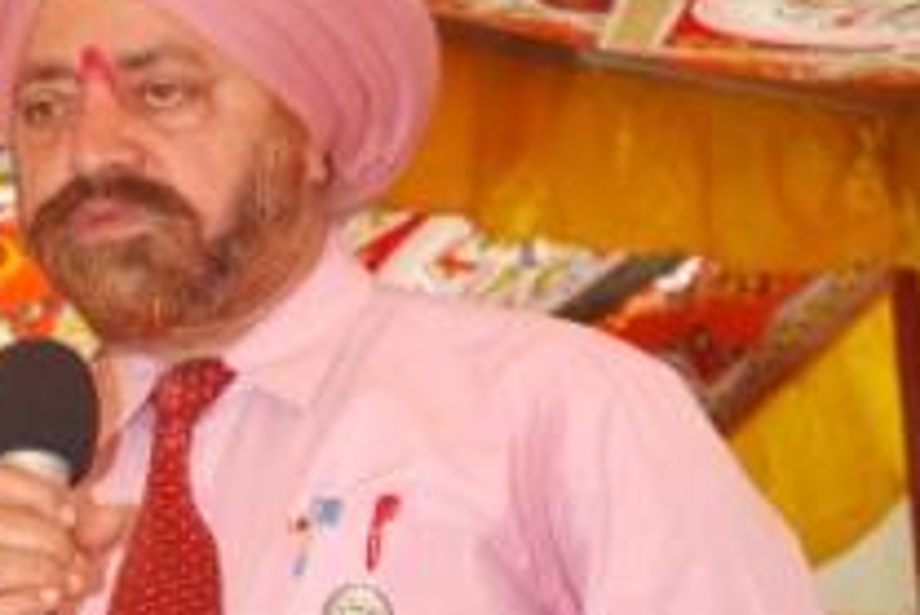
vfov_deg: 7.7
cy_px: 434
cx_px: 314
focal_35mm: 178
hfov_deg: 11.5
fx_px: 4554
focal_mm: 55
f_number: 5.6
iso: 200
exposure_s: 1/60
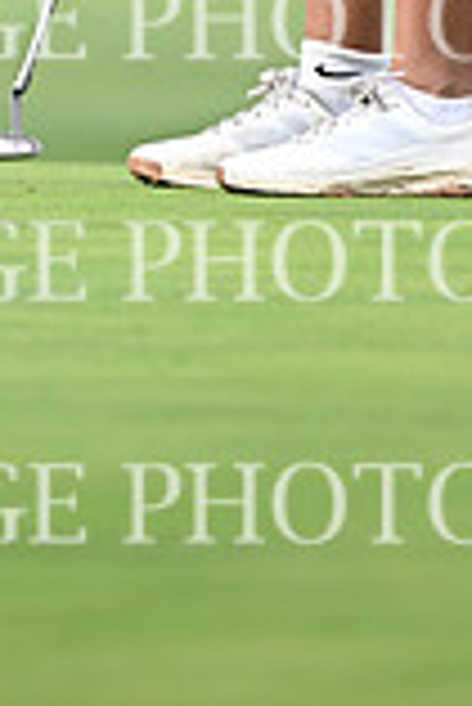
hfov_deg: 1.2
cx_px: 92
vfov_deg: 1.9
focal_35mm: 1110
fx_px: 21780
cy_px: -585
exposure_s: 1/1000
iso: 220
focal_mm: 200
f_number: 2.8
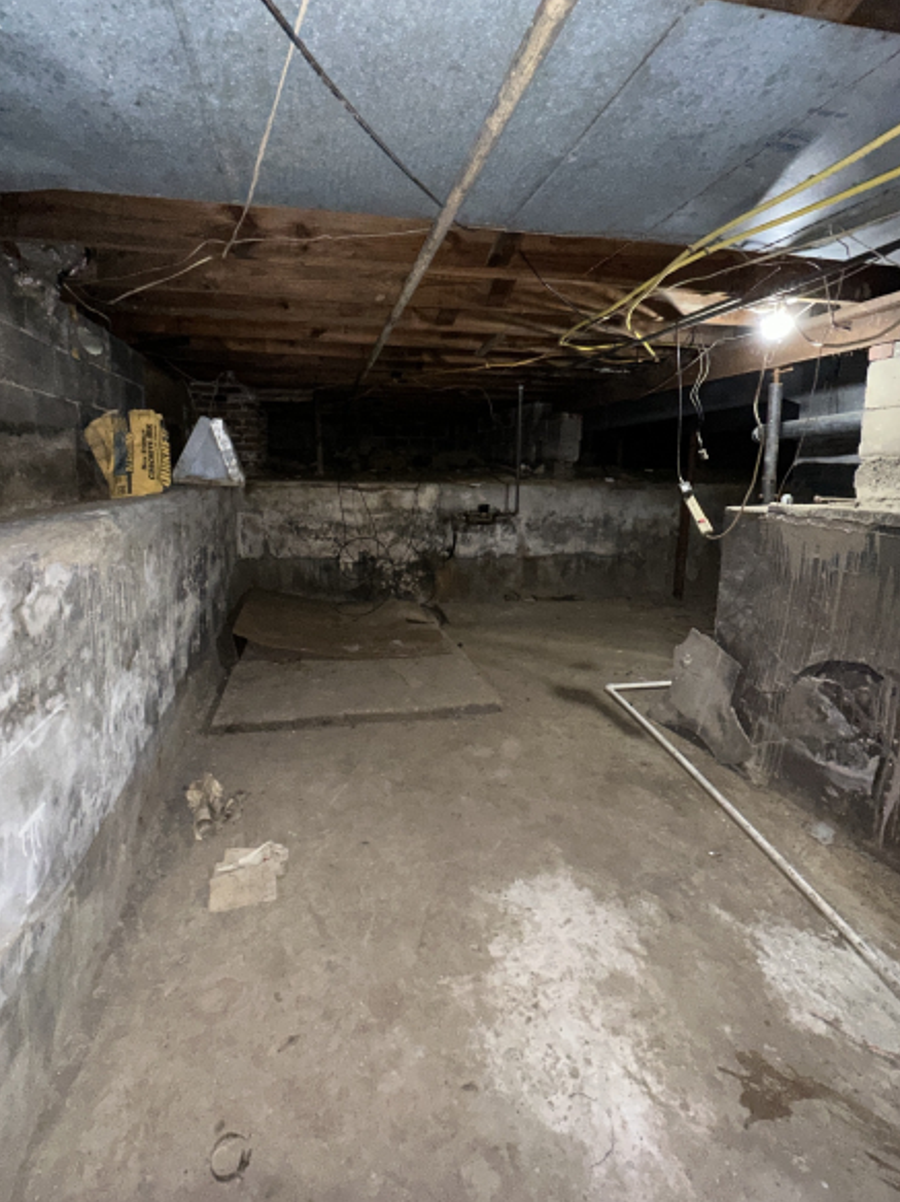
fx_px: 555
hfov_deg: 77.8
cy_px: 528
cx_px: 406
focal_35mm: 16
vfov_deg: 94.1
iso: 800
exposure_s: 1/22
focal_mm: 2.22
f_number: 2.2
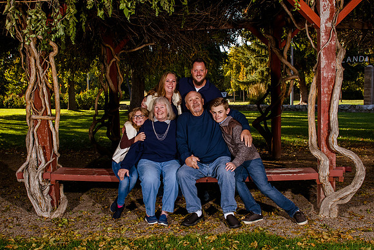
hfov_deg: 51.0
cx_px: 172
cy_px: 137
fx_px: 392
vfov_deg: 35.3
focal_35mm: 38
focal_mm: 26
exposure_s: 1/200
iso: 500
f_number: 8
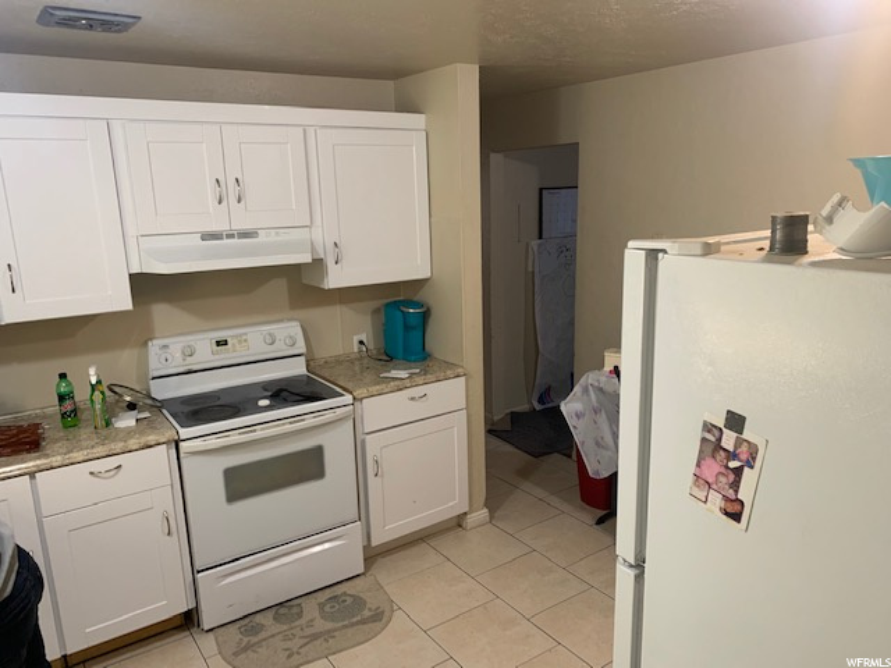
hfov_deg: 67.3
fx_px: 669
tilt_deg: -12.9
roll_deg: +2.8
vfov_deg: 53.1
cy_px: 334
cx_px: 446
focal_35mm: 26
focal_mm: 4.25
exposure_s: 1/60
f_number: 1.8
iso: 160
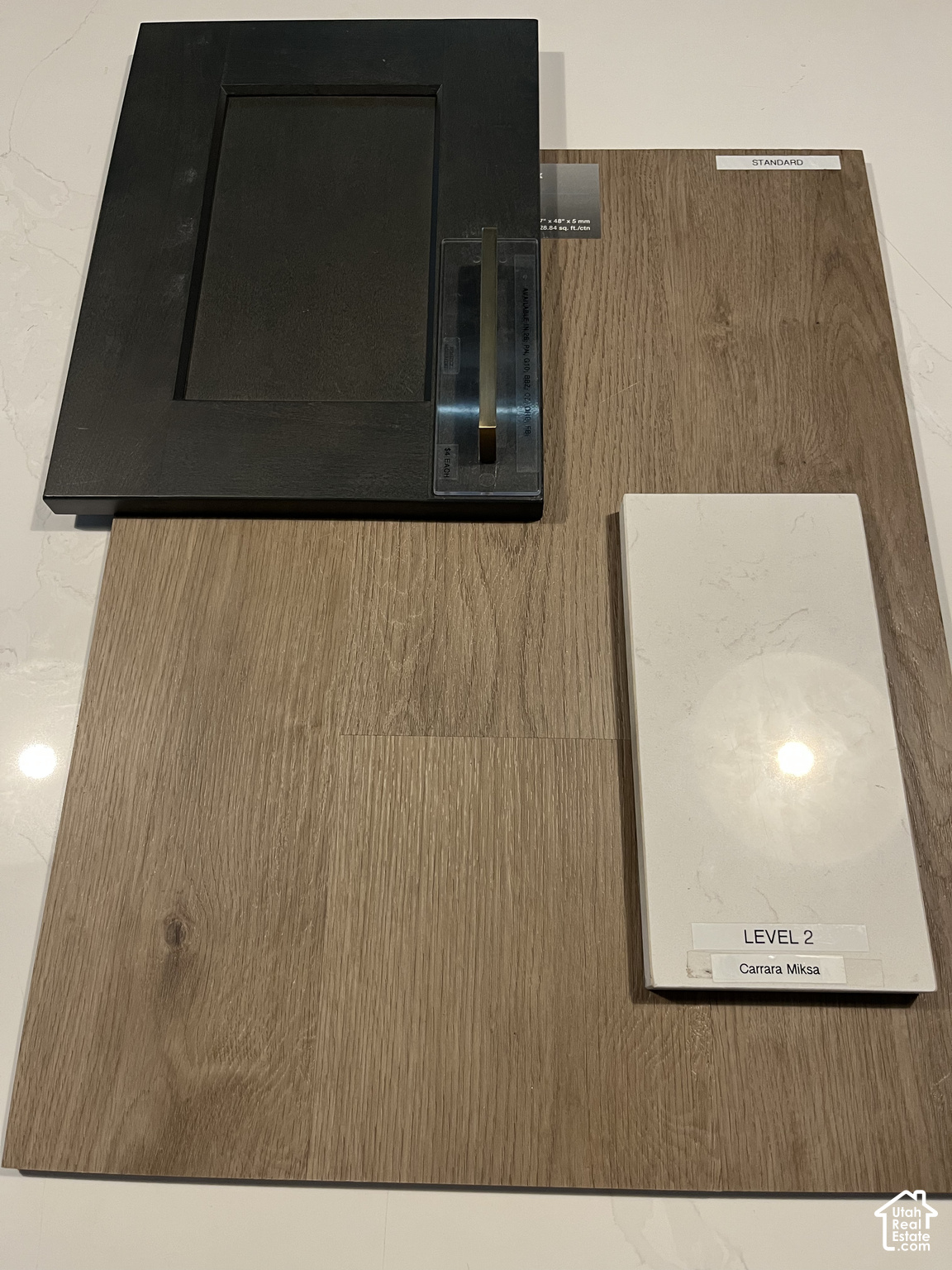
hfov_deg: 53.1
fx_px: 953
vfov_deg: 67.3
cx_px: 476
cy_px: 635
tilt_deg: -68.0
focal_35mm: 26
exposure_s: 1/60
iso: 160
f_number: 1.6
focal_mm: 5.1
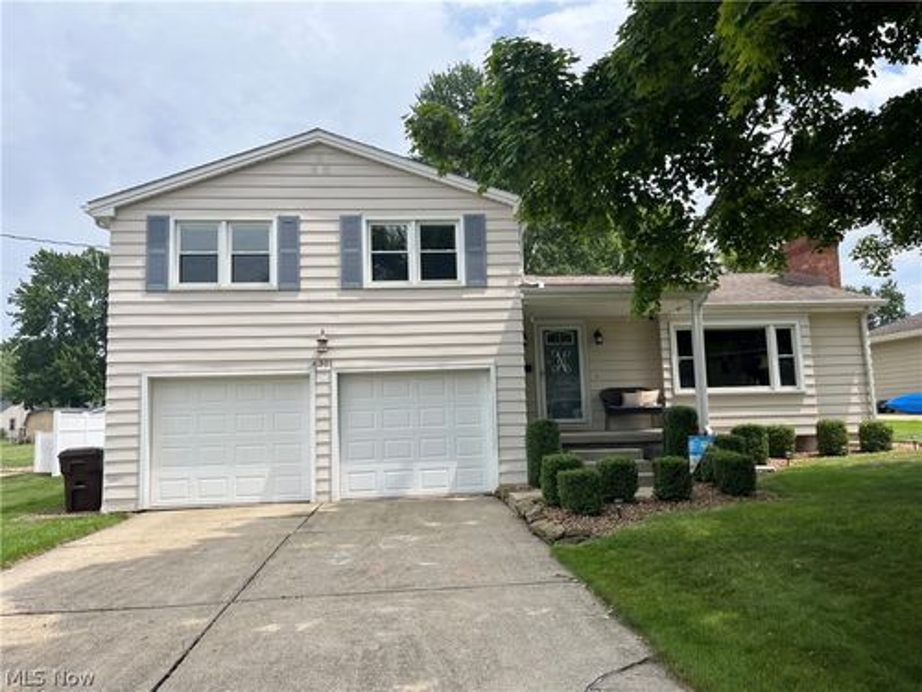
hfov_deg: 67.3
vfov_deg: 53.1
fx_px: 693
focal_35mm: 26
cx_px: 461
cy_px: 346
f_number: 1.6
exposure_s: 1/2899
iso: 50
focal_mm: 5.1
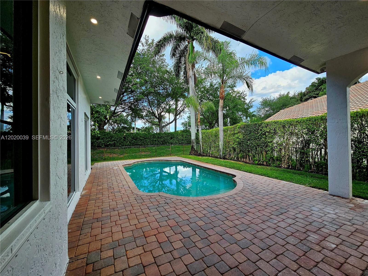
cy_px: 138
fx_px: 138
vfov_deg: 89.9
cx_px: 184
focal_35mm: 13
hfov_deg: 106.2
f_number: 2.2
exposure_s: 1/476
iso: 50
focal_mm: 2.2
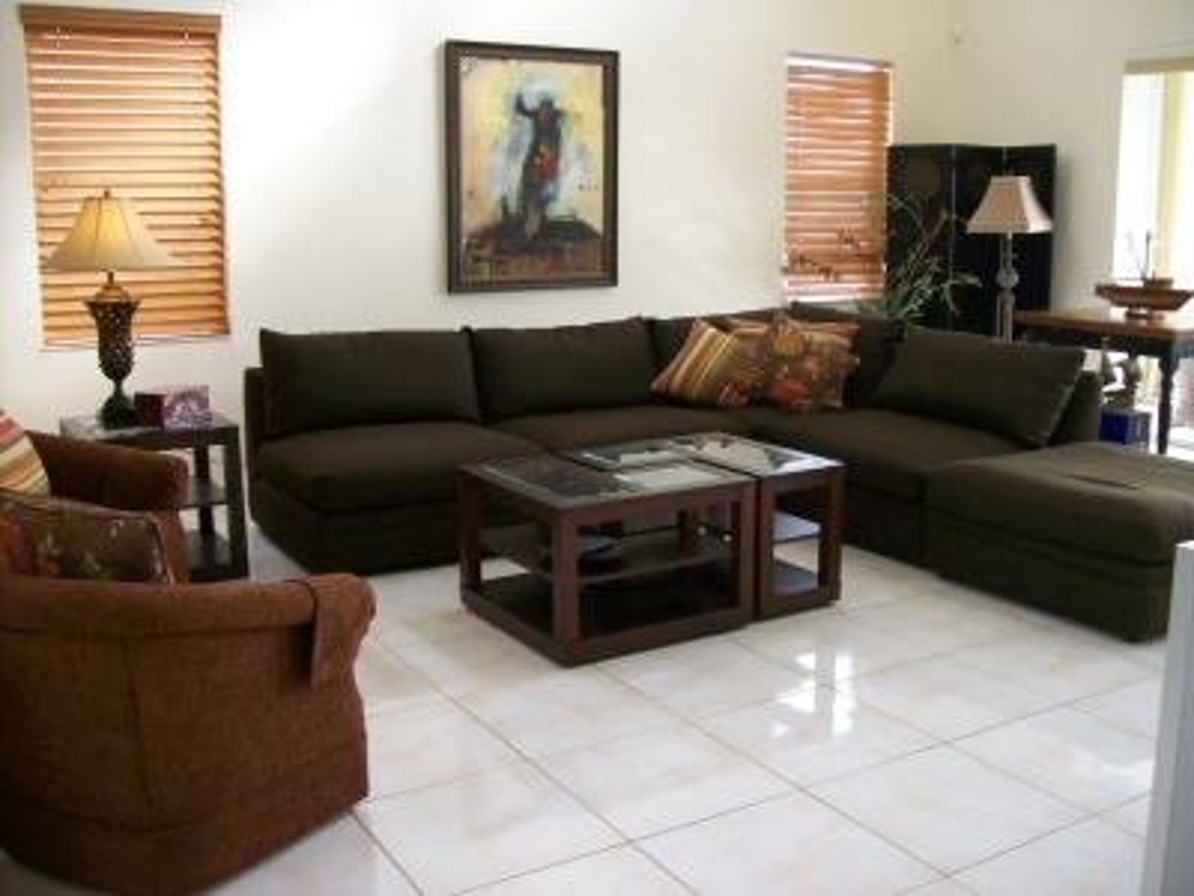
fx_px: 1242
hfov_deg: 51.4
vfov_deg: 39.7
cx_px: 597
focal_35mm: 36
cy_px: 448
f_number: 2.7
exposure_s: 1/47.3
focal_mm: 6
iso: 160
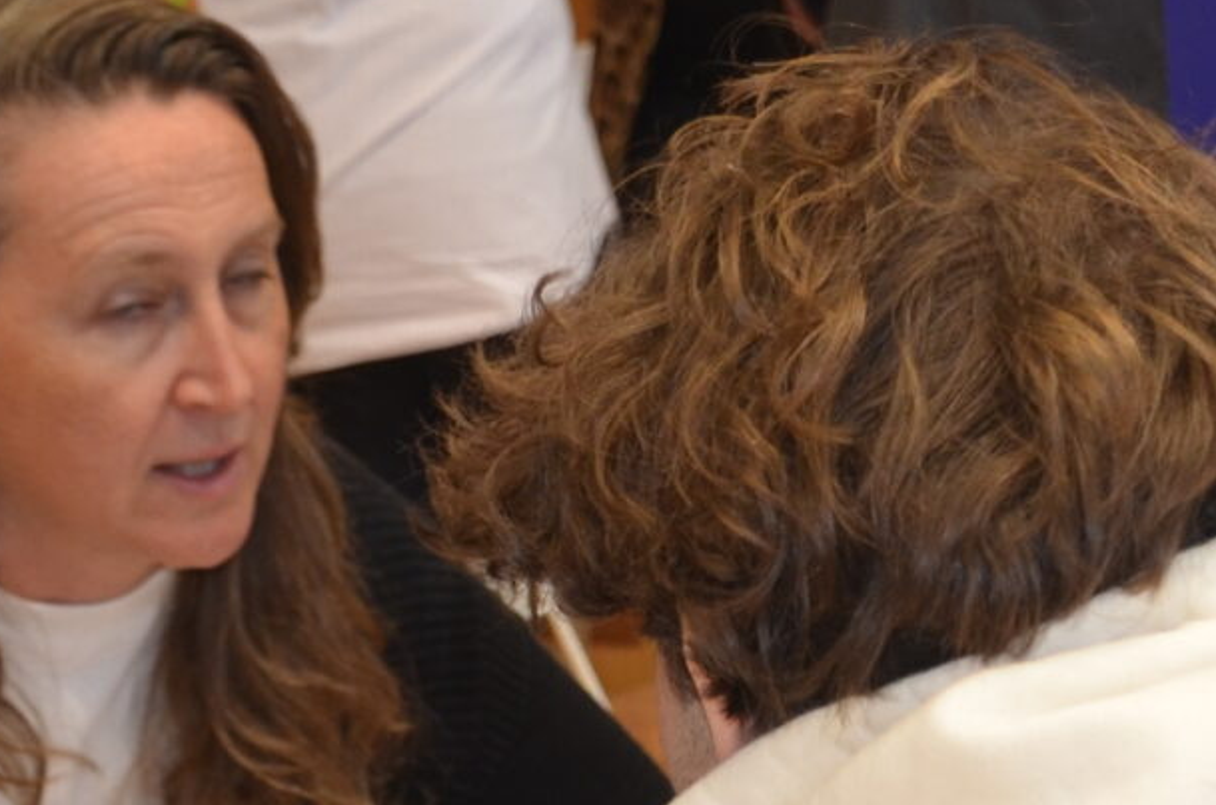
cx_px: 1282
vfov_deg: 9.4
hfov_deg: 13.9
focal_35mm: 145
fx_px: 4890
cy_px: 725
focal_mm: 23
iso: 400
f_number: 3.8
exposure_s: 1/80
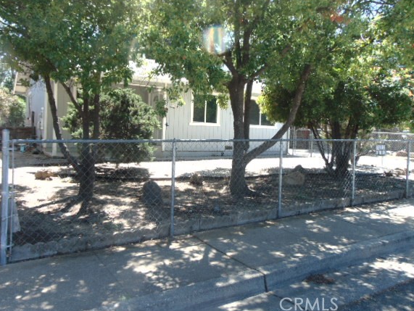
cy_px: 141
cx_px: 197
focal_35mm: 28
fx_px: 335
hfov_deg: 63.4
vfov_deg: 49.7
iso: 80
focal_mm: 4.5
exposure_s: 1/250
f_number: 3
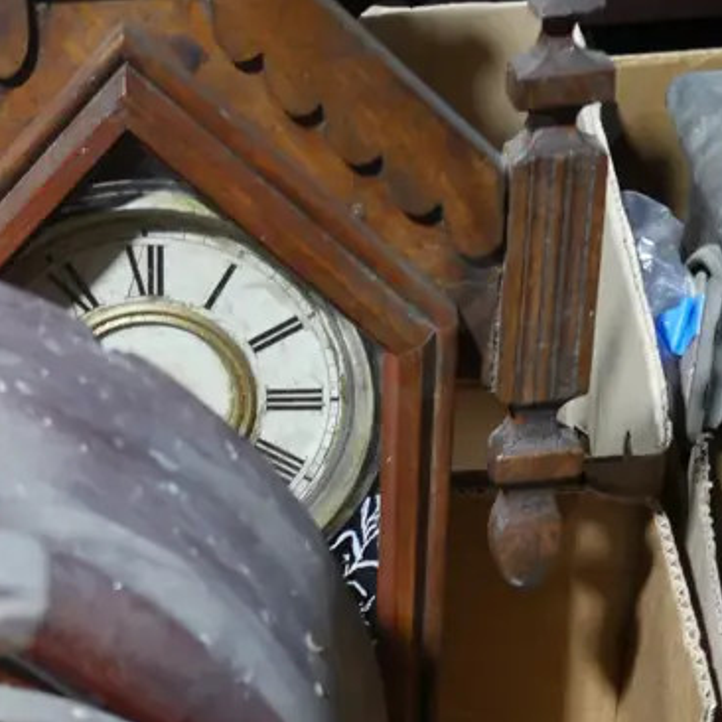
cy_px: 866
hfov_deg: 19.0
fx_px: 2100
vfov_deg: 18.5
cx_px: 14
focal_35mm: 89
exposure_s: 1/60
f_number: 4
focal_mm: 18
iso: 800
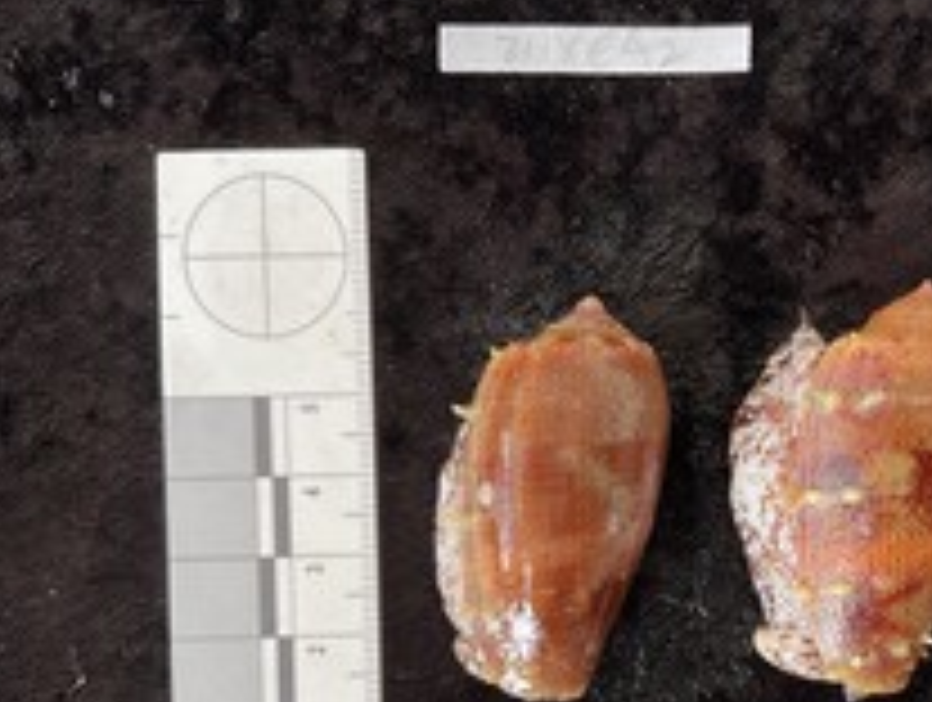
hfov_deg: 37.5
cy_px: 538
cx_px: 743
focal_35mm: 49
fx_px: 1322
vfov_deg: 29.2
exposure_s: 1/100
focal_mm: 3
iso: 50
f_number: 1.8
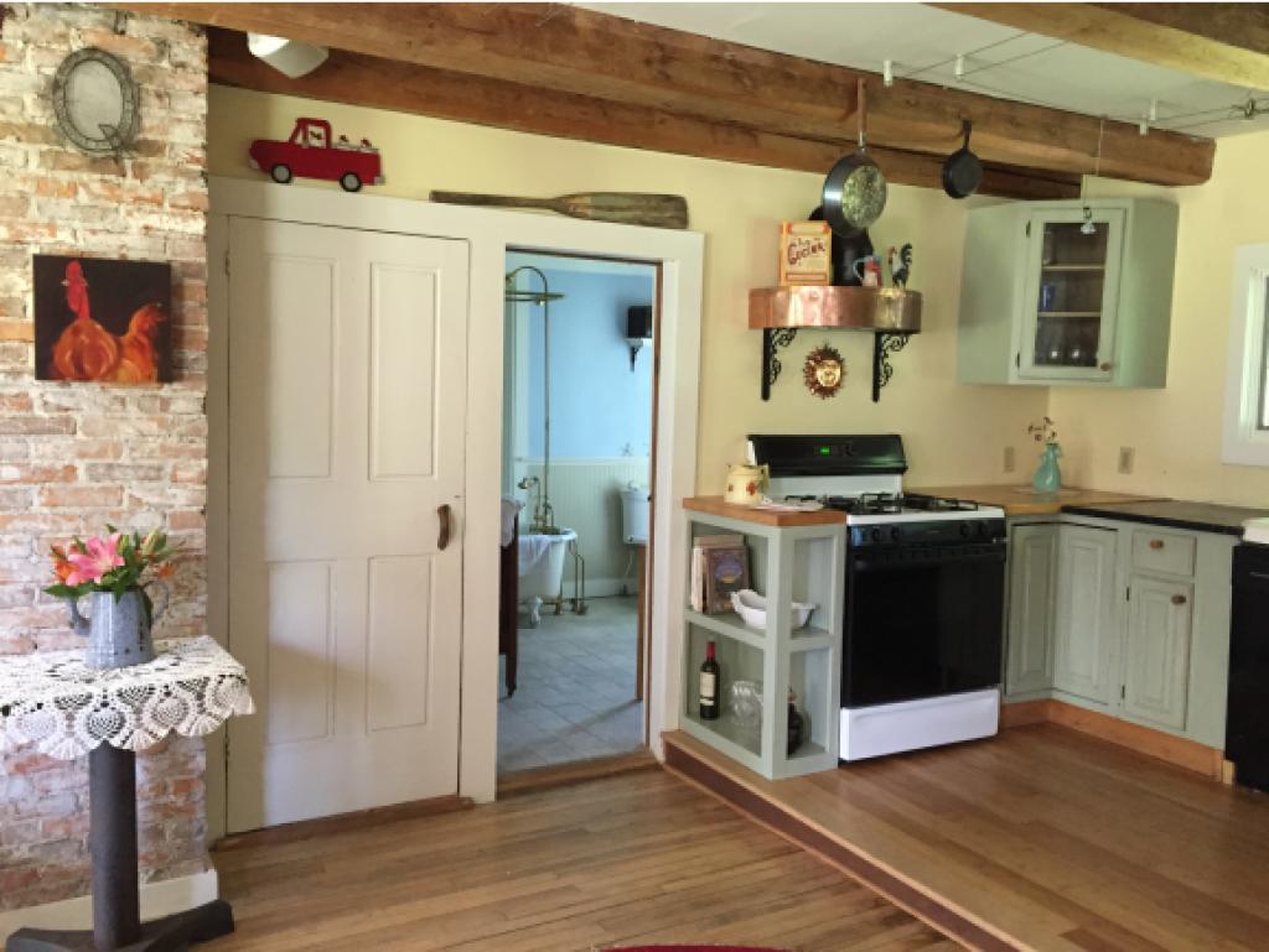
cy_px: 476
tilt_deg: -4.9
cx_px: 634
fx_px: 1064
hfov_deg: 61.6
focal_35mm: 29
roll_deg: -2.1
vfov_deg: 48.3
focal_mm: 4.15
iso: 250
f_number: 2.2
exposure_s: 1/24
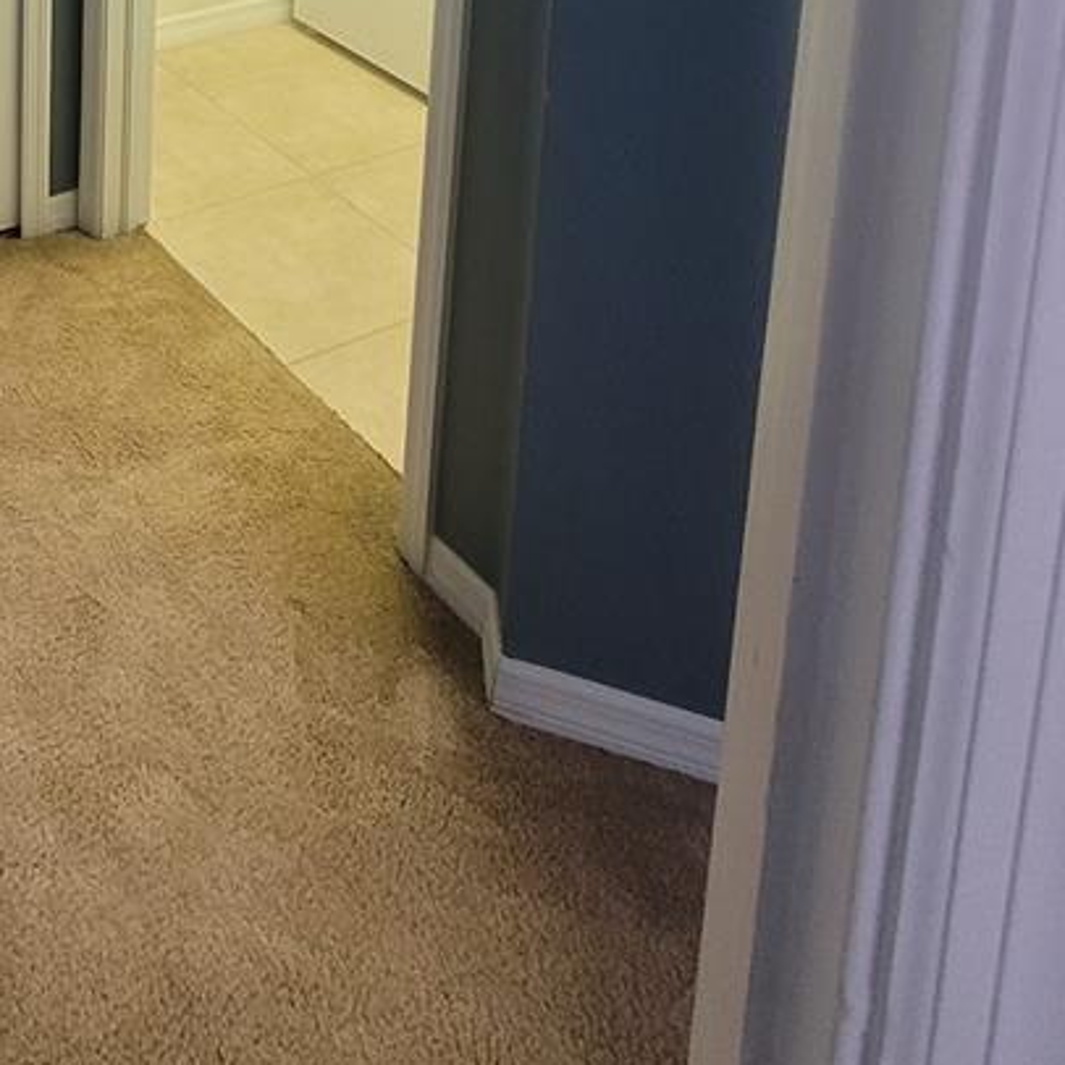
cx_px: -42
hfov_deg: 41.1
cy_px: -370
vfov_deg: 33.1
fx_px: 1183
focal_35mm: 34
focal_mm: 2.2
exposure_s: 1/60
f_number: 2.2
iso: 320
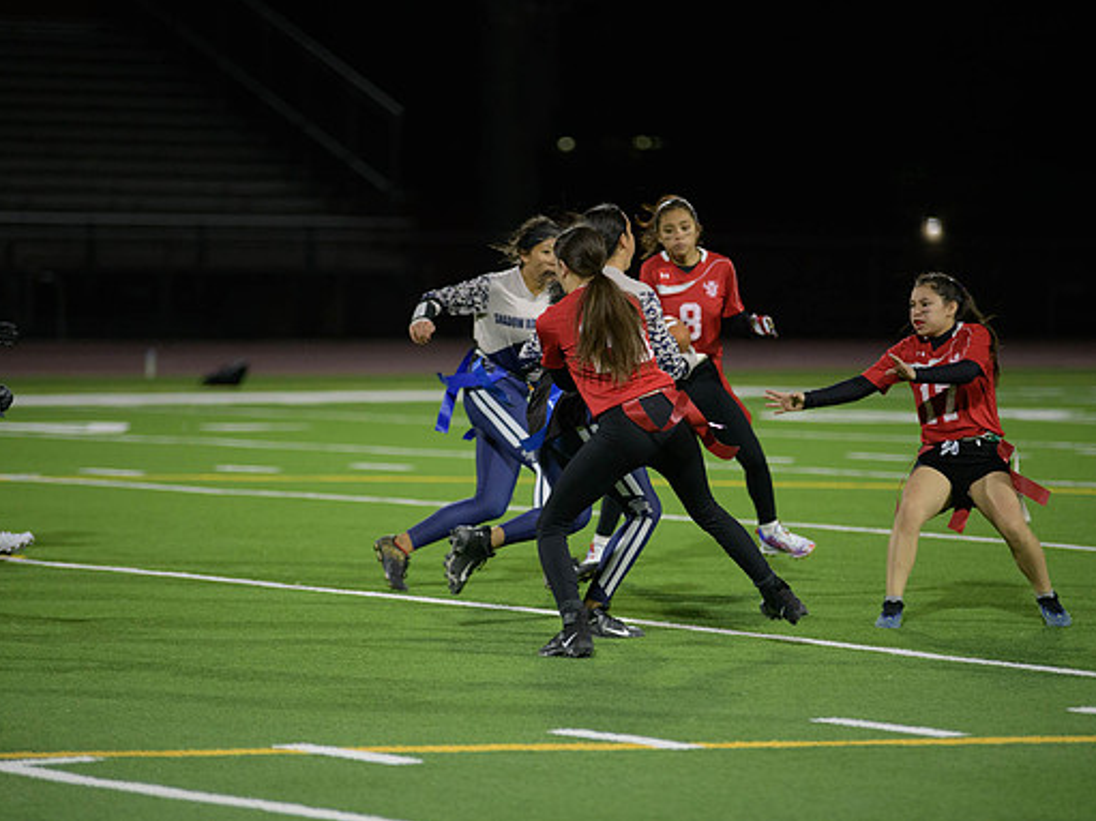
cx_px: 547
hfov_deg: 10.4
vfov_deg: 7.8
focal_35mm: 191
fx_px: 6046
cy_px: 410
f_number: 2.8
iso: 2500
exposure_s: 1/640
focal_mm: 175
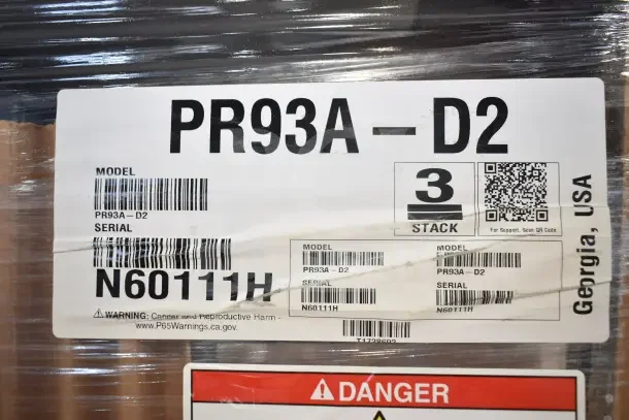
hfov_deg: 59.5
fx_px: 550
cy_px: 210
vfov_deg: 41.7
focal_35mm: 32
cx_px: 314
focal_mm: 21
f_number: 3.8
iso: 320
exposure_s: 1/30
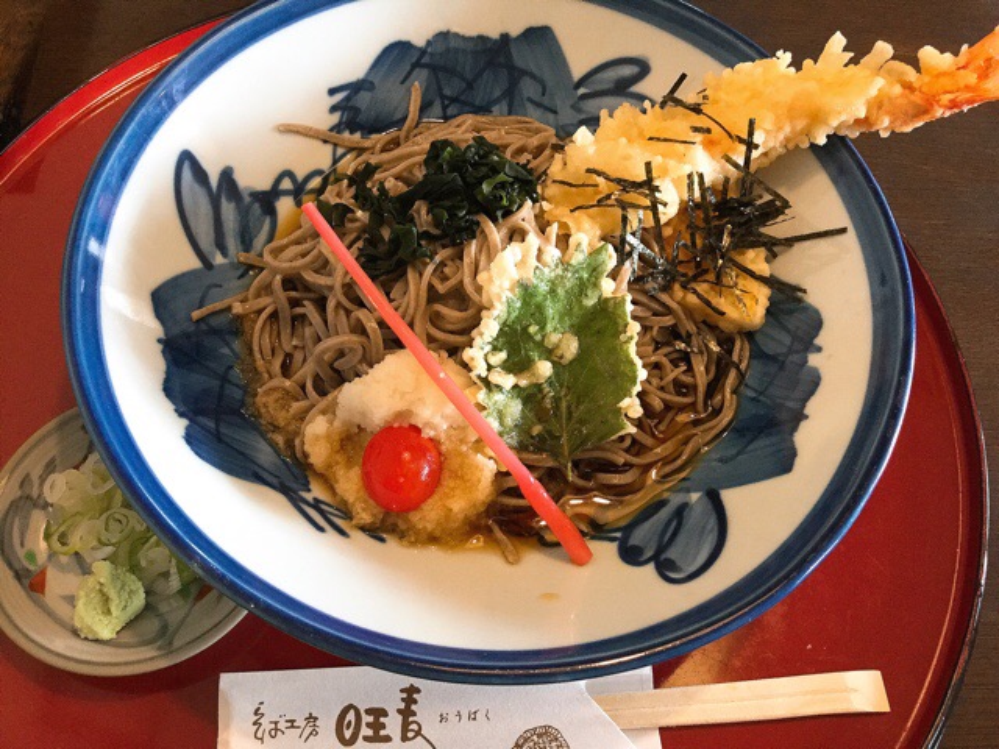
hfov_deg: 58.4
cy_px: 374
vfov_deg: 45.4
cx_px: 500
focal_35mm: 31
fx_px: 895
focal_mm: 3.3
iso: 125
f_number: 2.4
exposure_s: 1/30
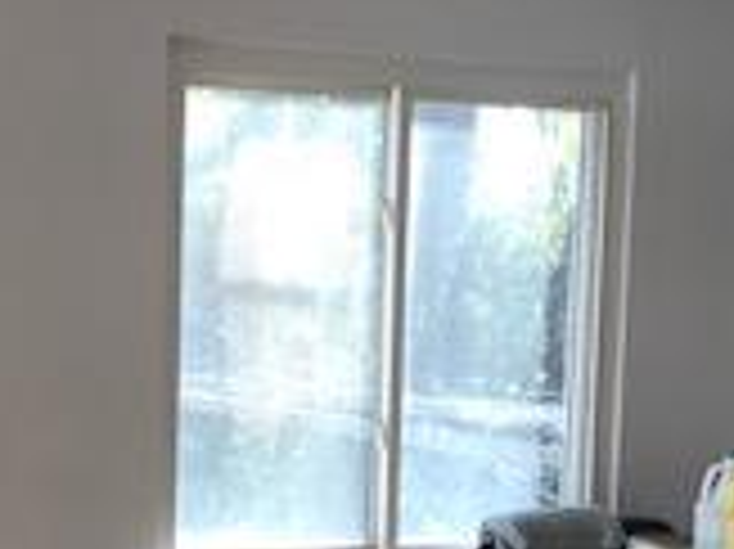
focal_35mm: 110
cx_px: 275
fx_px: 2331
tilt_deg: -10.2
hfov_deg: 17.9
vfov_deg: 13.1
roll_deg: -1.4
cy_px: 666
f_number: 1.8
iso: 32
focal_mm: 3.99
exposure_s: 1/120
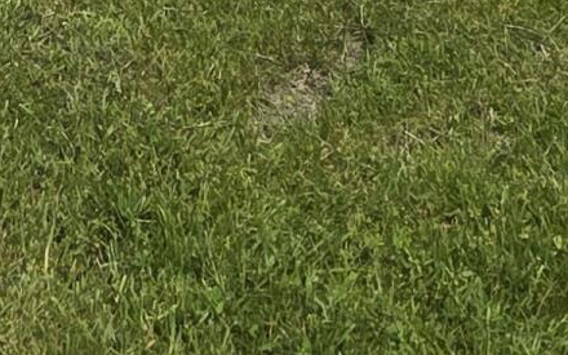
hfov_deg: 20.8
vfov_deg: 8.8
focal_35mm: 94
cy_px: -946
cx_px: -83
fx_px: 1455
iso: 40
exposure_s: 1/3050
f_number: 1.9
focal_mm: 2.2
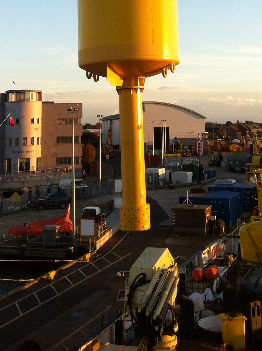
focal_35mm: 66
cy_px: 35
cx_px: 126
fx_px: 668
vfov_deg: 28.3
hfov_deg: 22.2
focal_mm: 3.85
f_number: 2.8
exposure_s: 1/296
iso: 80
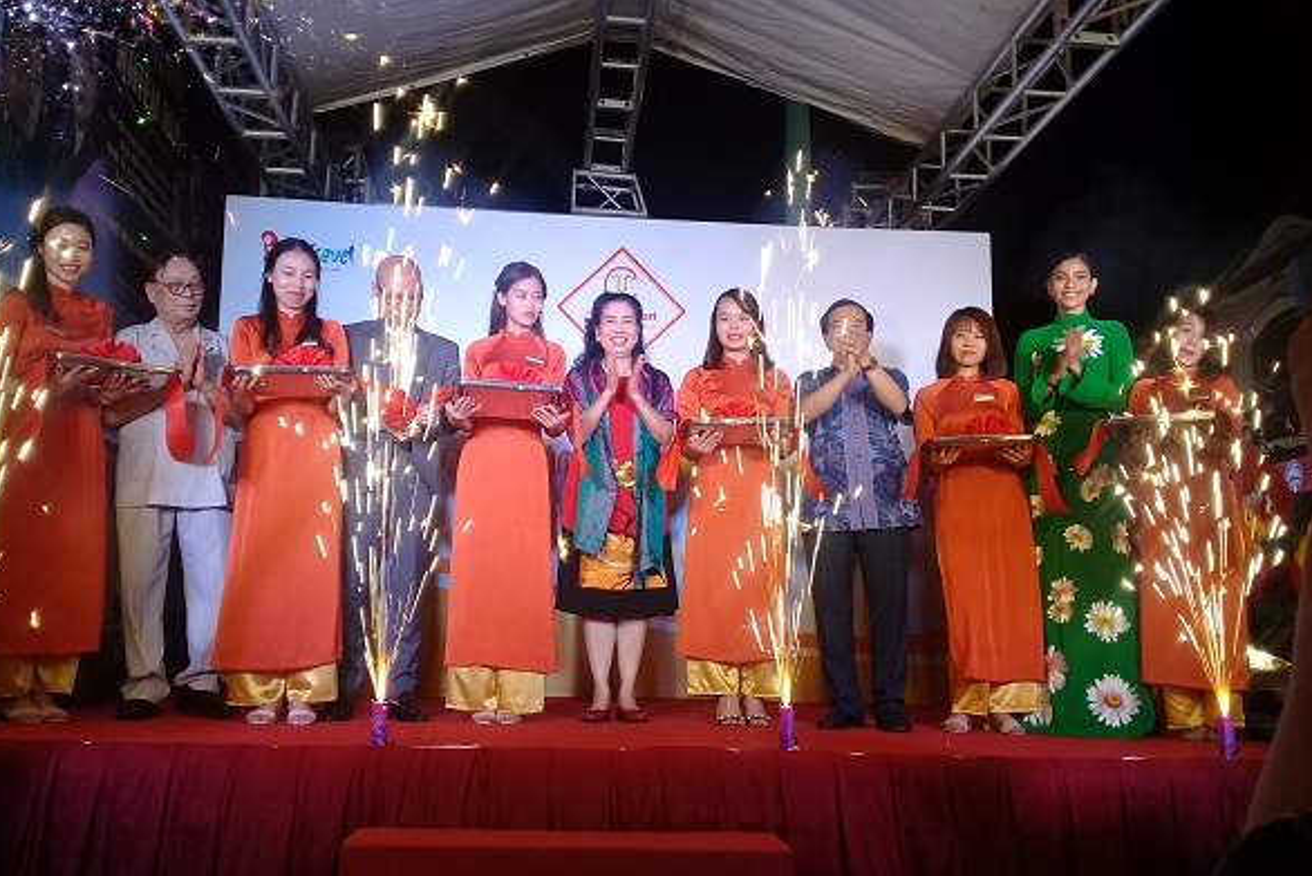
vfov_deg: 40.0
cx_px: 645
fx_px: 1203
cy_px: 466
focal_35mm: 33
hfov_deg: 57.2
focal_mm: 3.3
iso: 64
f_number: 2.2
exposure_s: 1/50
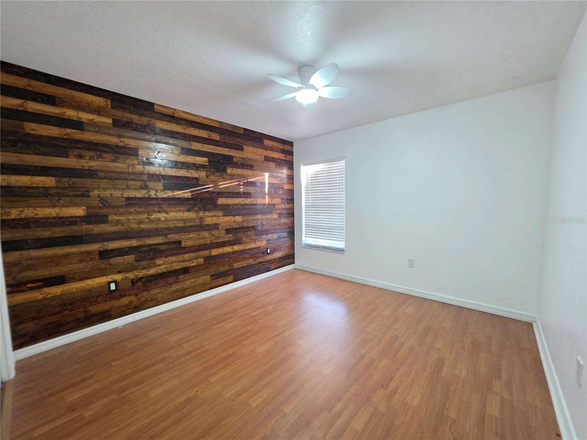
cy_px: 220
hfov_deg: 106.2
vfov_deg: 89.9
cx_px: 294
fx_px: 220
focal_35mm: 13
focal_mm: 2.2
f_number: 1.9
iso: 640
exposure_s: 1/60
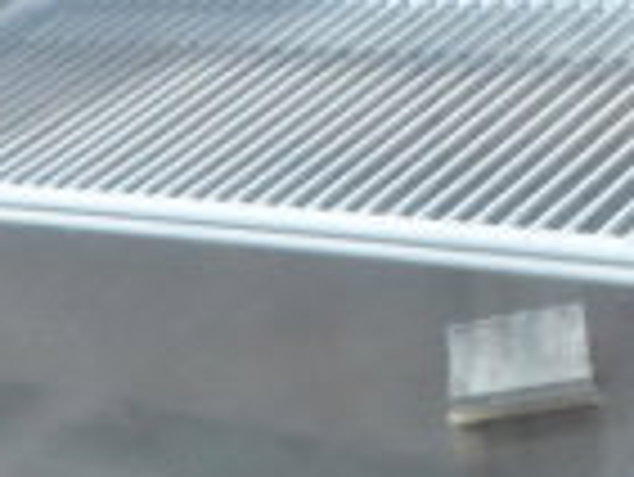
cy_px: 866
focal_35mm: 112
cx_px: 63
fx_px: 2053
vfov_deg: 12.1
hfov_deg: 17.3
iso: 6400
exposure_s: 1/160
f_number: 6.3
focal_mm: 18
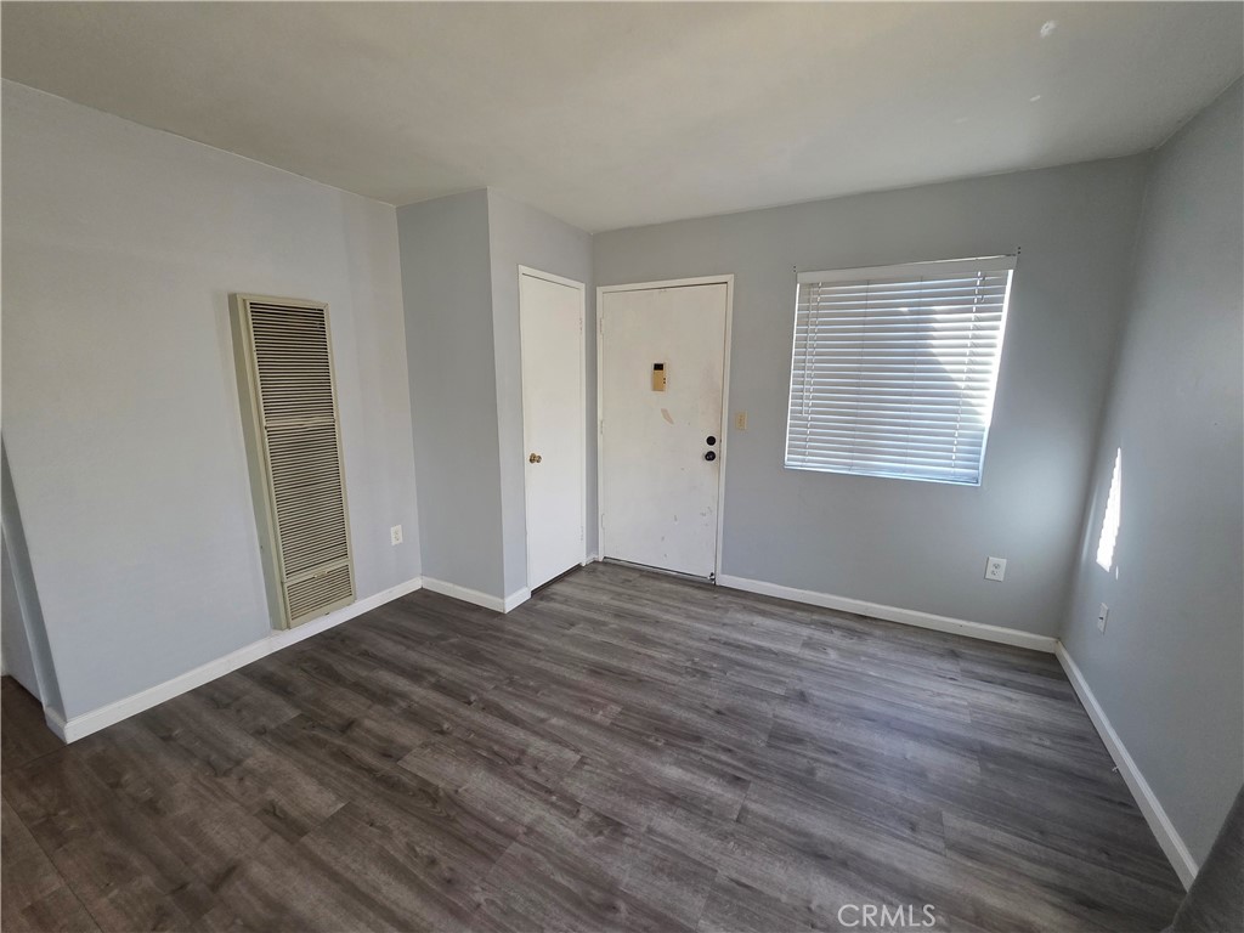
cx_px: 622
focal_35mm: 13
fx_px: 467
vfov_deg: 89.9
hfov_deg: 106.2
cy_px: 466
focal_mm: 2.2
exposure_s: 1/120
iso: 250
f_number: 1.9
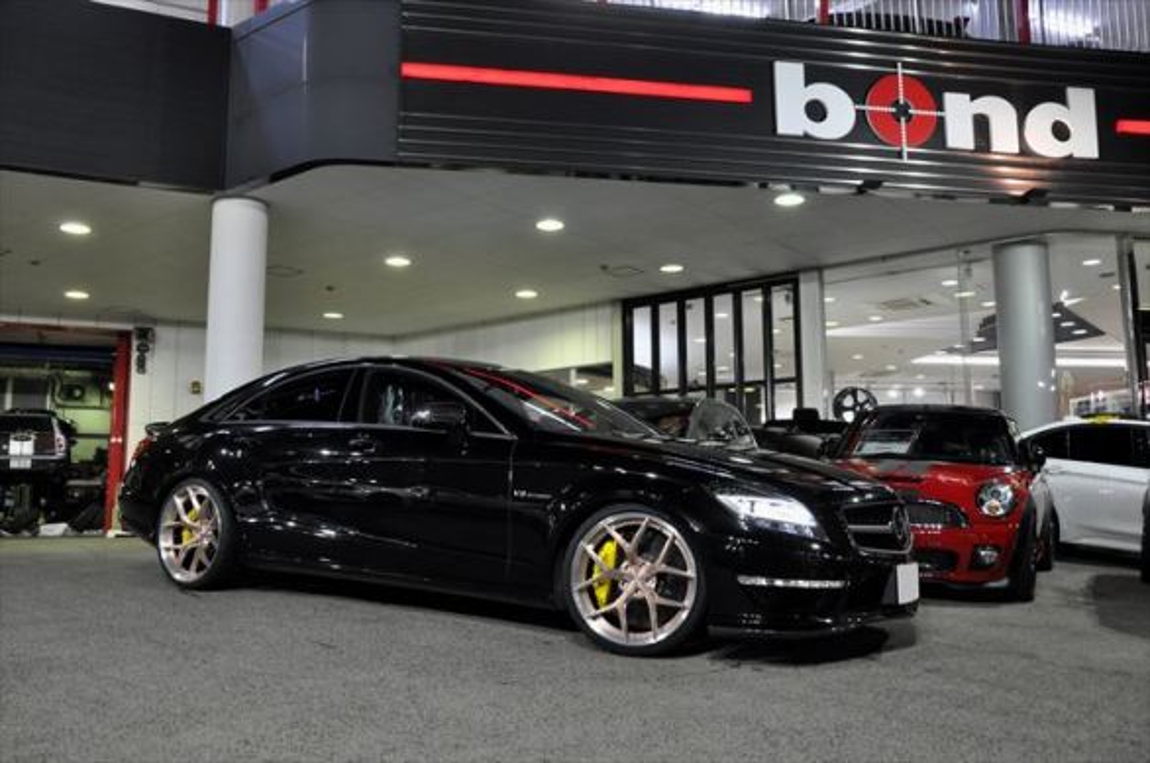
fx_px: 1053
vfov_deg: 39.9
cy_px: 382
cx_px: 575
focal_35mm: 33
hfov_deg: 57.3
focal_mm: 22
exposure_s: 1/25
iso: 800
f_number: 6.3
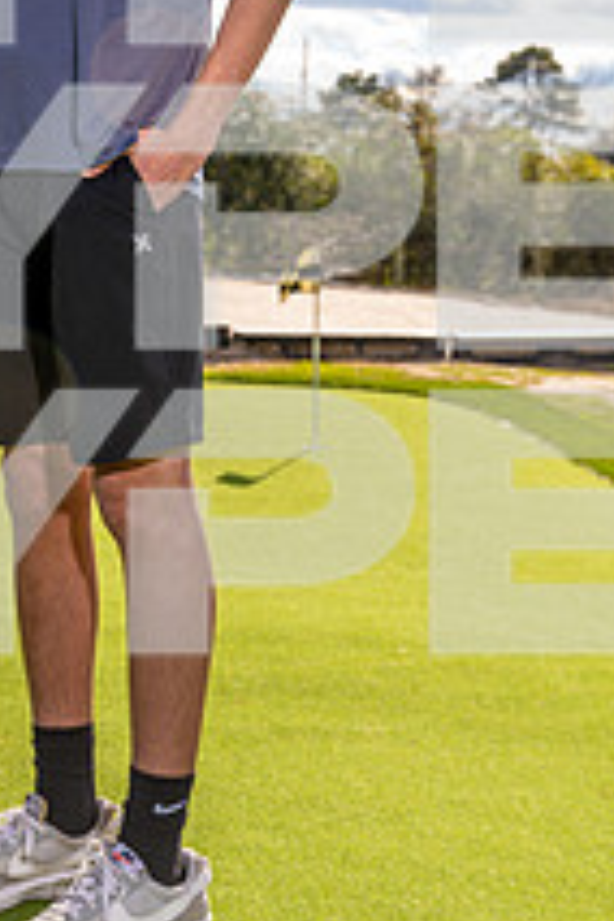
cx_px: 86
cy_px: 221
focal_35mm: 91
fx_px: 2328
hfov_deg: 14.9
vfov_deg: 22.2
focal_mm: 43
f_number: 6.3
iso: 100
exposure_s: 1/250
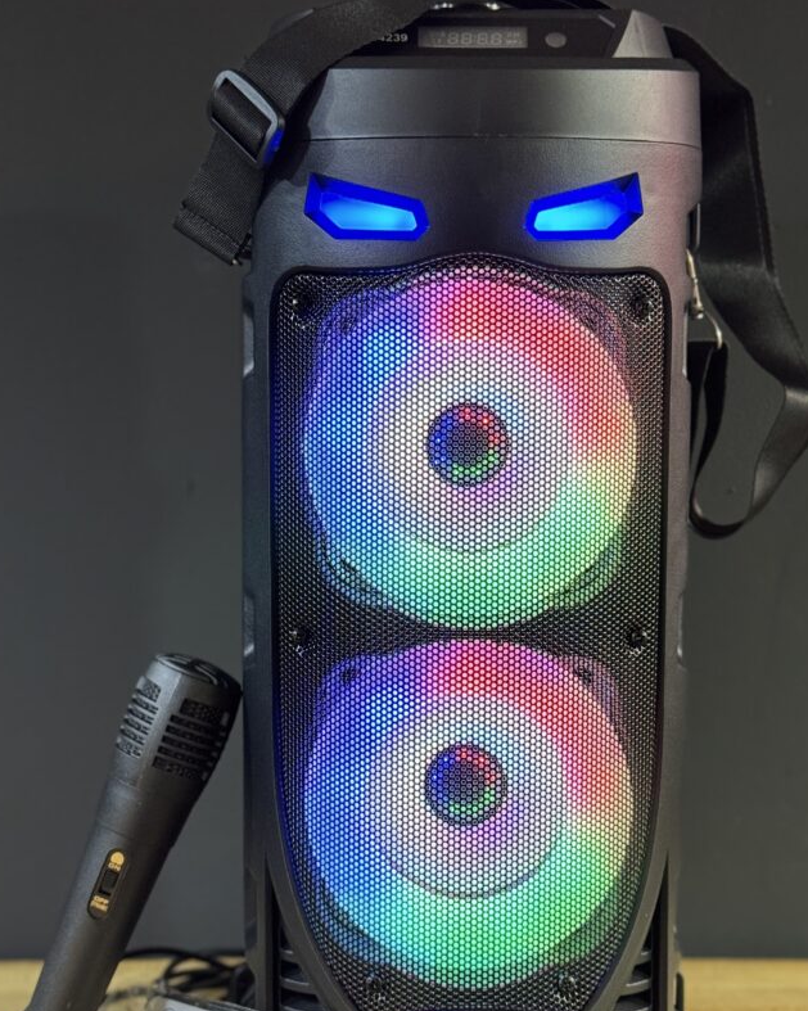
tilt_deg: -3.7
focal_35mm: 61
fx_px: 1824
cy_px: 552
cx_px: 394
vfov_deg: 31.0
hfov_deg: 25.0
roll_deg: -0.2
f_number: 1.78
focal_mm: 6.76
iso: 200
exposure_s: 1/33
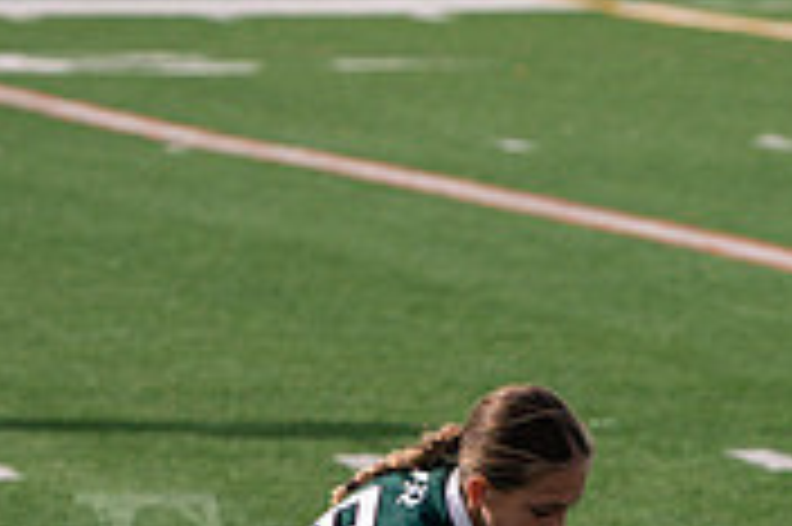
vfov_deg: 2.0
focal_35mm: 682
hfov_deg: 3.0
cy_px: 575
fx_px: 14990
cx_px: 624
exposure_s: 1/2000
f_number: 4
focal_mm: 136
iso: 200
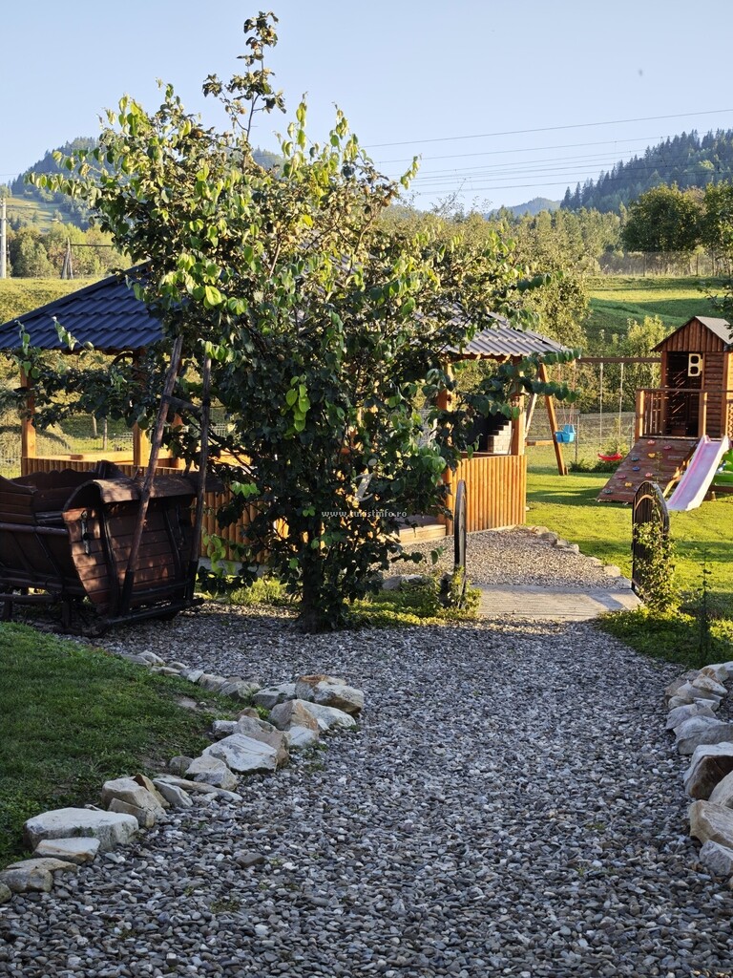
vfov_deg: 41.2
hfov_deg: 31.5
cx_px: 366
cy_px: 489
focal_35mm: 46
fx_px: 1299
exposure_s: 1/478
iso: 50
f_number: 1.63
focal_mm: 8.72
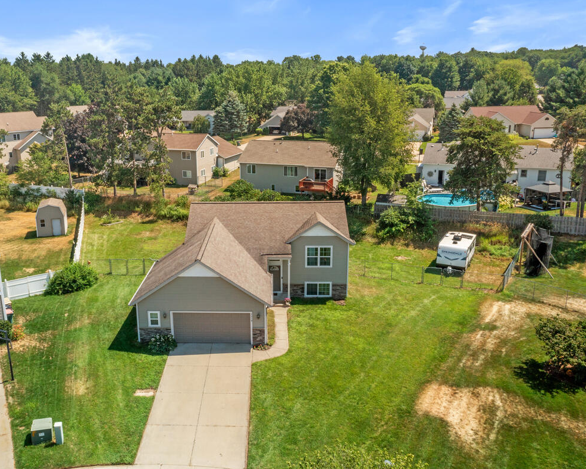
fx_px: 555
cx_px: 235
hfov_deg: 55.3
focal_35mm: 32
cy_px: 232
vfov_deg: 45.8
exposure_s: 1/320
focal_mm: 10.26
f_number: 9
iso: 100
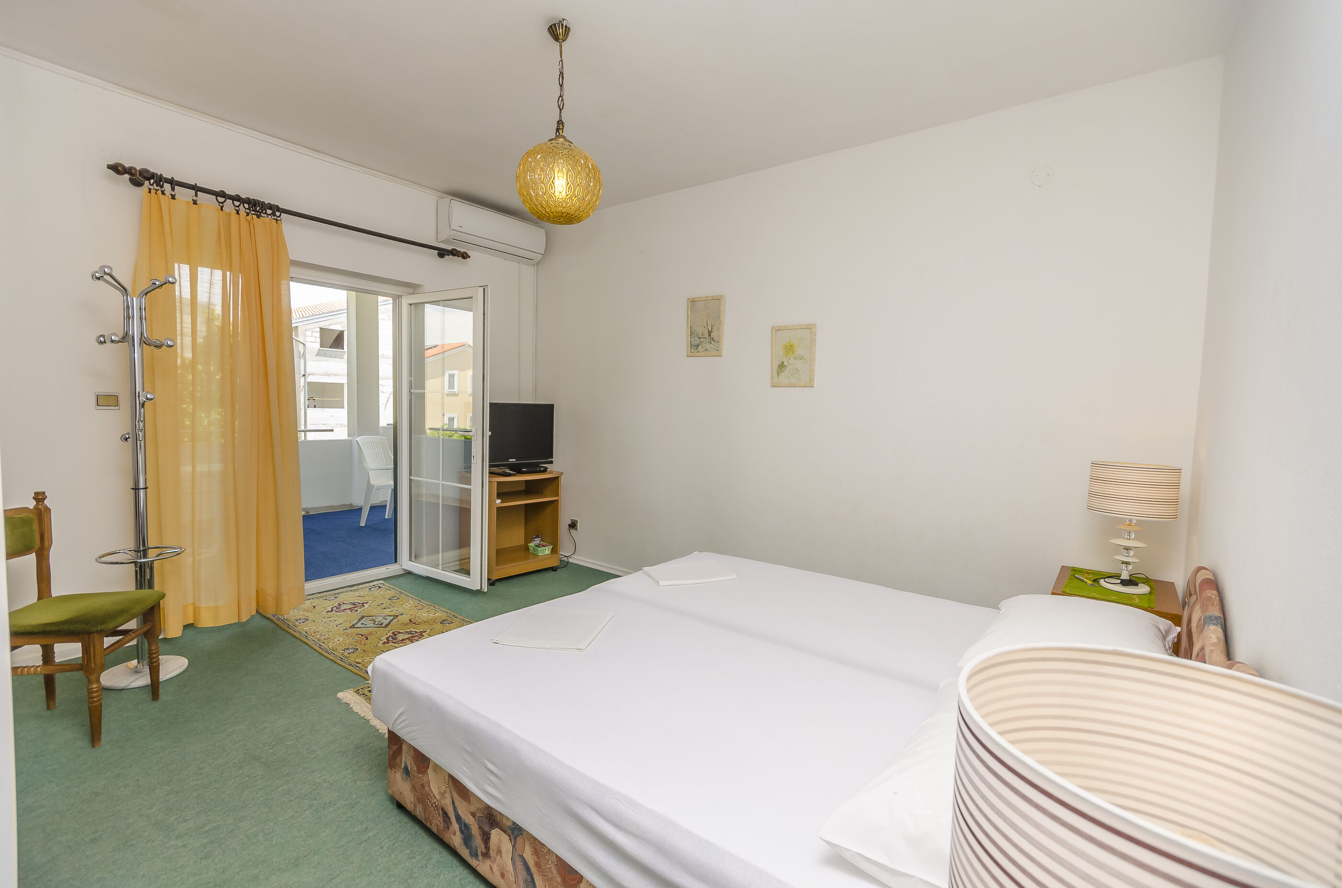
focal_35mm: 15
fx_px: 558
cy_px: 444
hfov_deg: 100.5
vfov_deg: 77.1
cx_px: 671
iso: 250
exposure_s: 1/80
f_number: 9
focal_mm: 10
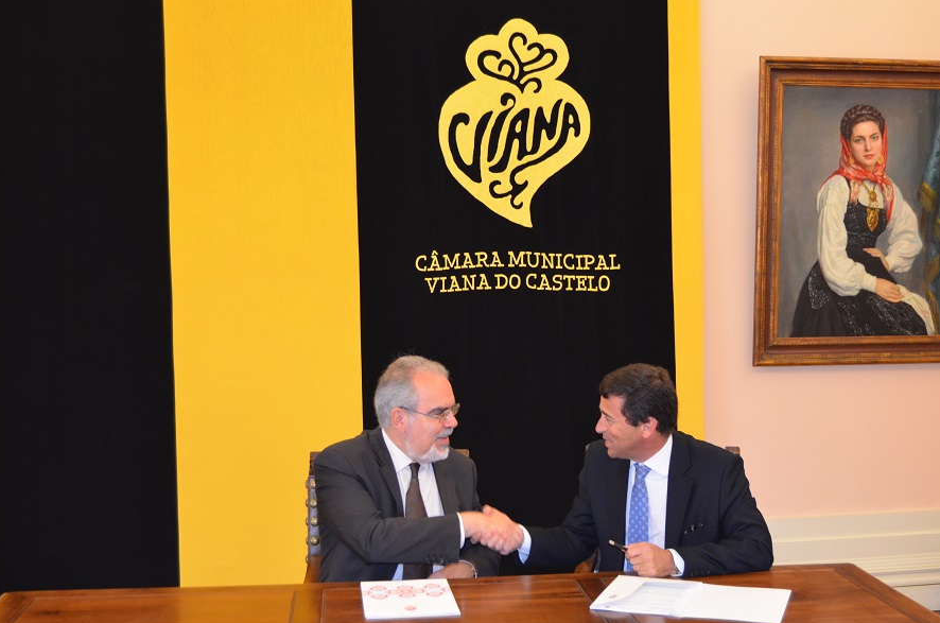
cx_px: 519
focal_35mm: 44
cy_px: 332
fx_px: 1147
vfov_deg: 30.4
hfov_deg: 44.5
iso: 1000
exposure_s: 1/60
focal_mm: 26
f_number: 4
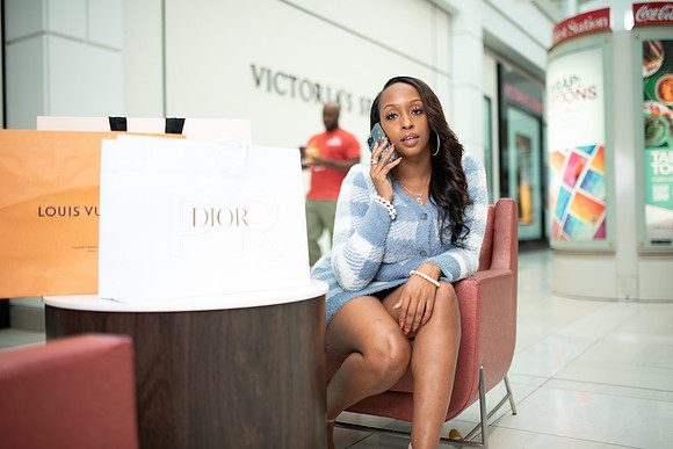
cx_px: 336
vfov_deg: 37.9
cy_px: 224
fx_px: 654
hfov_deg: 54.4
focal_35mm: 35
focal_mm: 35
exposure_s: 1/160
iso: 100
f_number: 1.4
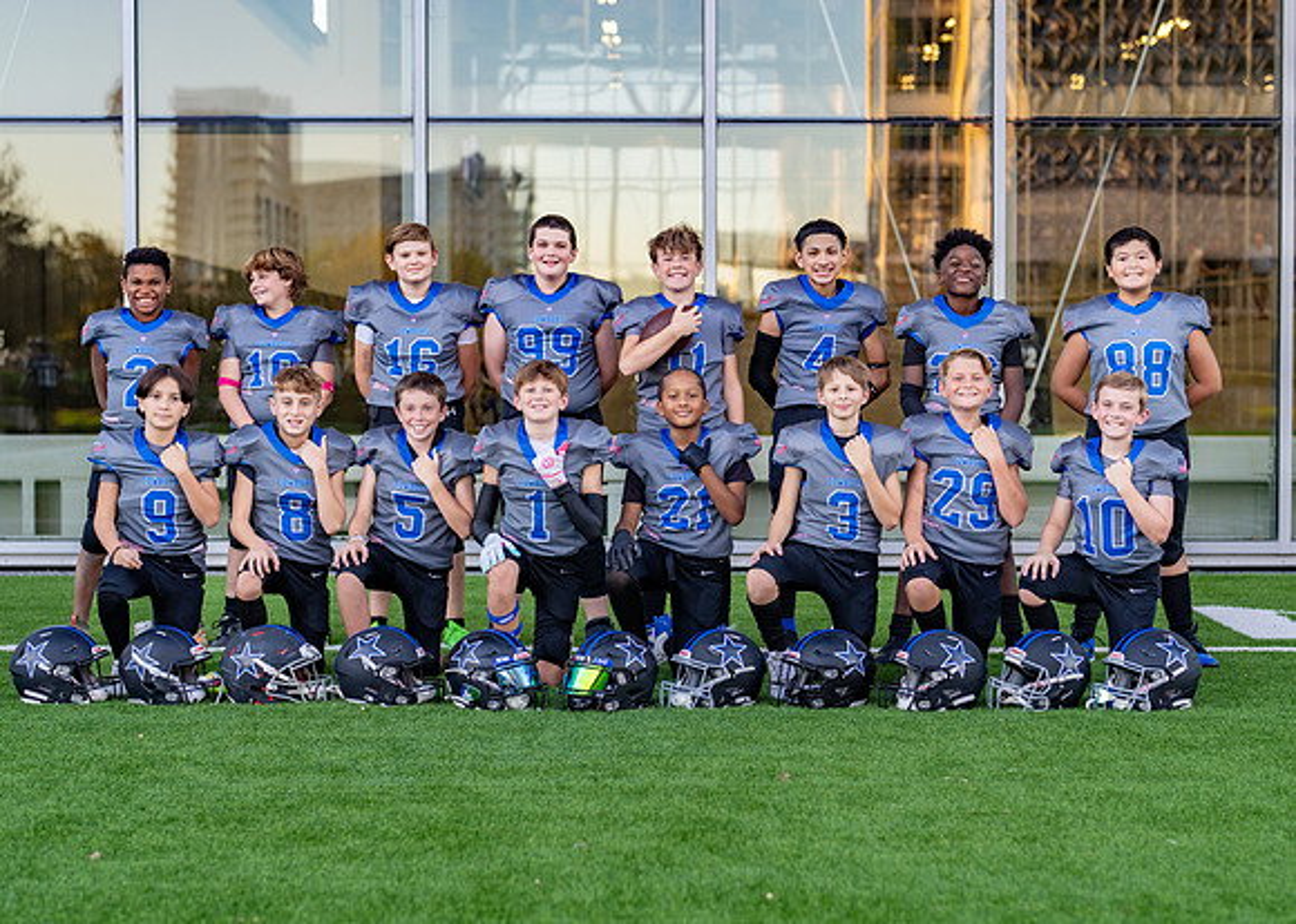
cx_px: 688
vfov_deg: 22.5
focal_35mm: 63
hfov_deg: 31.1
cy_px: 454
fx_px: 2327
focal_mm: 50
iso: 320
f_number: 2
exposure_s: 1/400
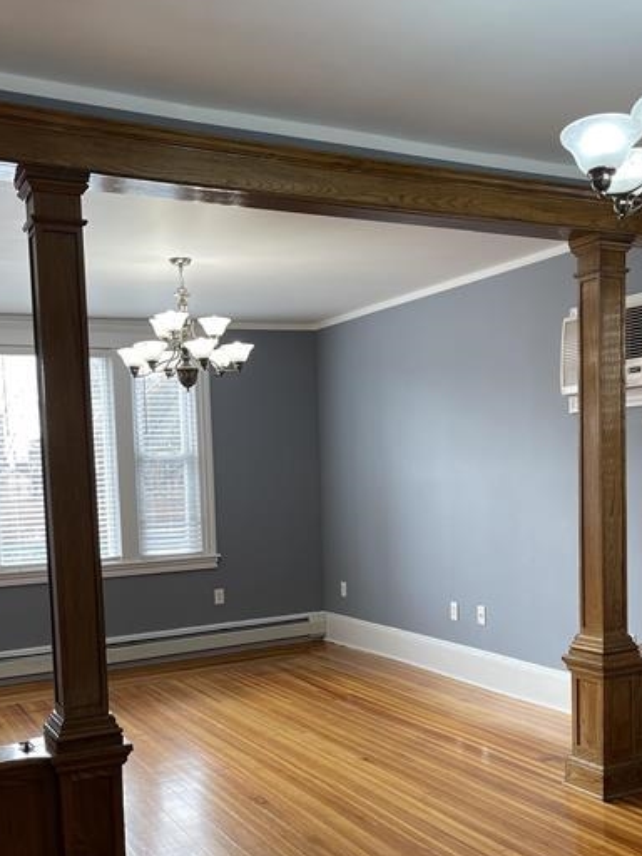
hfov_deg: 36.8
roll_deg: +1.7
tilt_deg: -5.6
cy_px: 553
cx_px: 348
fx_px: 964
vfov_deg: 47.3
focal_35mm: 39
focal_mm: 5.1
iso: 50
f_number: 1.6
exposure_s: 1/120
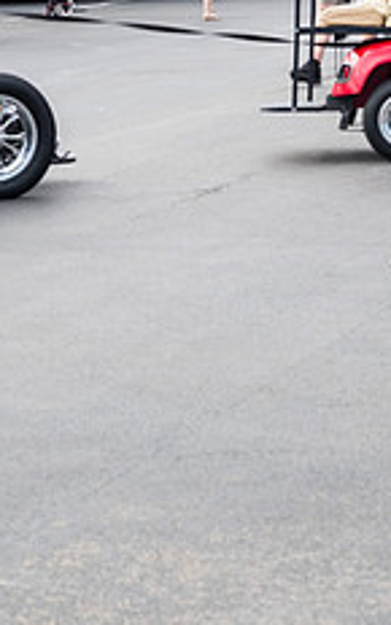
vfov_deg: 7.7
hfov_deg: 4.8
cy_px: 155
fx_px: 4655
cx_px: -154
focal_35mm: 273
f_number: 9
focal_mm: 71.5
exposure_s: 1/200
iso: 400
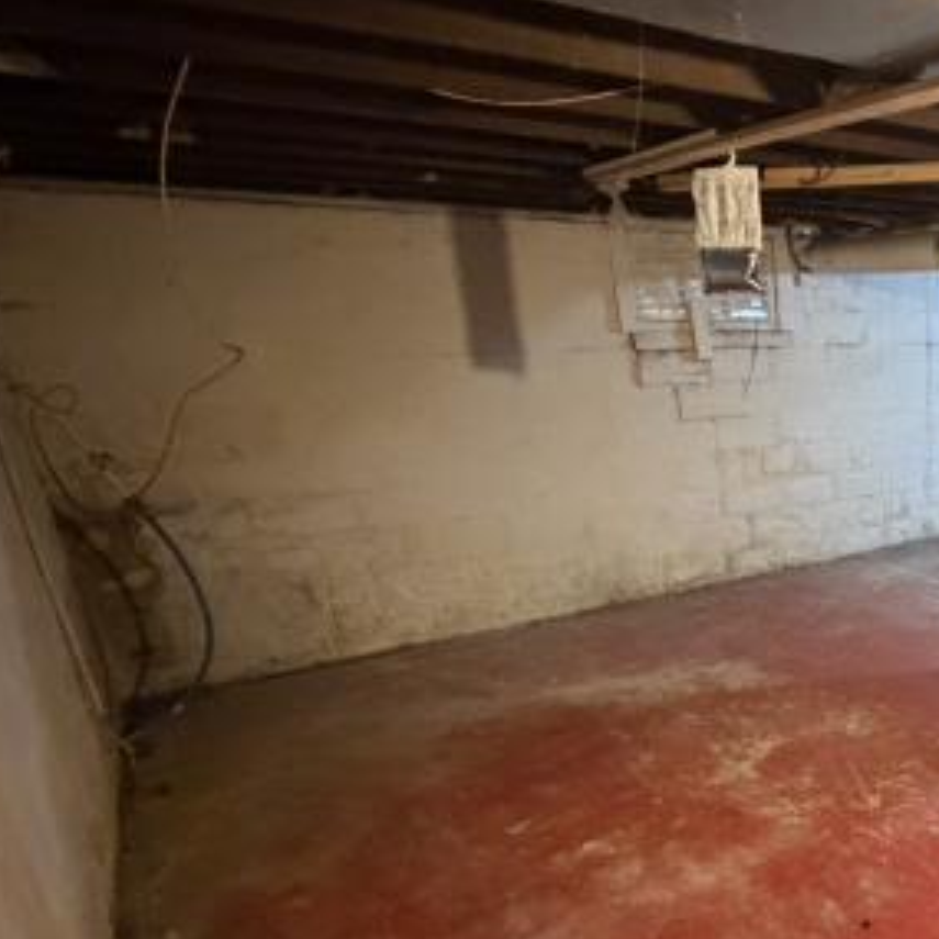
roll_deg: +0.0
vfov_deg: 54.4
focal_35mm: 29
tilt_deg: -18.9
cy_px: 636
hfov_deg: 45.5
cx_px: 970
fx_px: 890
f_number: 2.2
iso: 1250
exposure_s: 1/40
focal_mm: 2.22
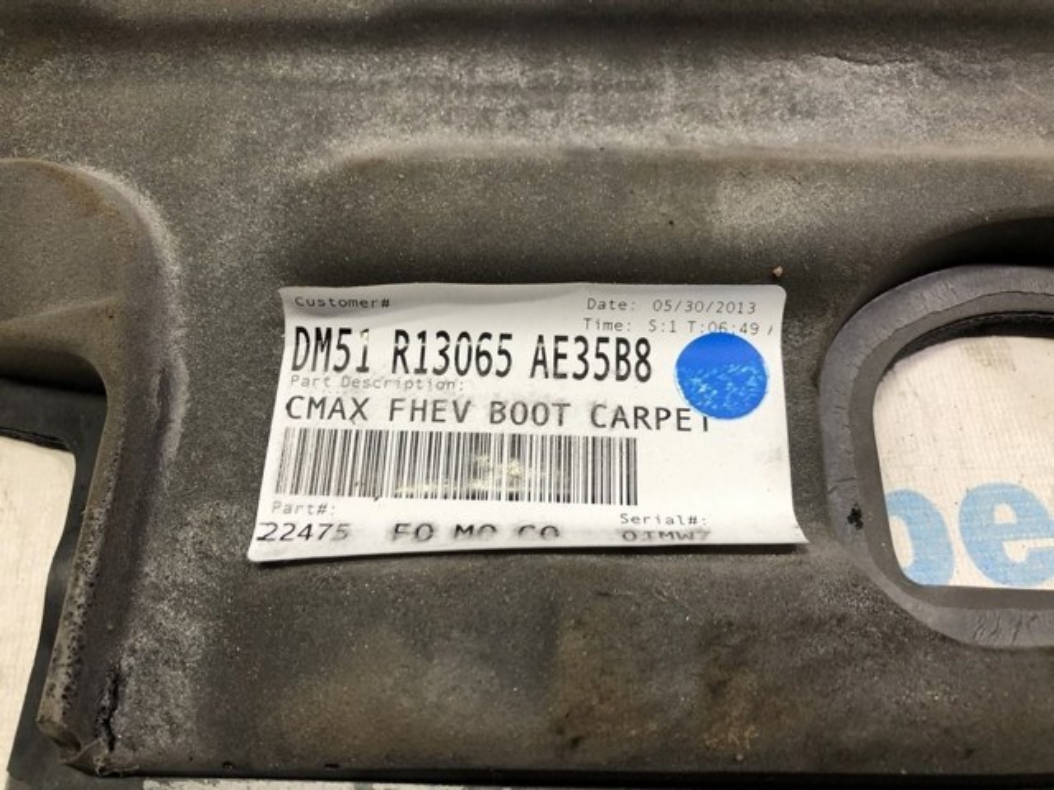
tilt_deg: -66.5
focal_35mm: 28
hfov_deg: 63.4
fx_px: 853
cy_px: 395
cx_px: 527
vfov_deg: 49.7
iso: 40
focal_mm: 4
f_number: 1.8
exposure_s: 1/33
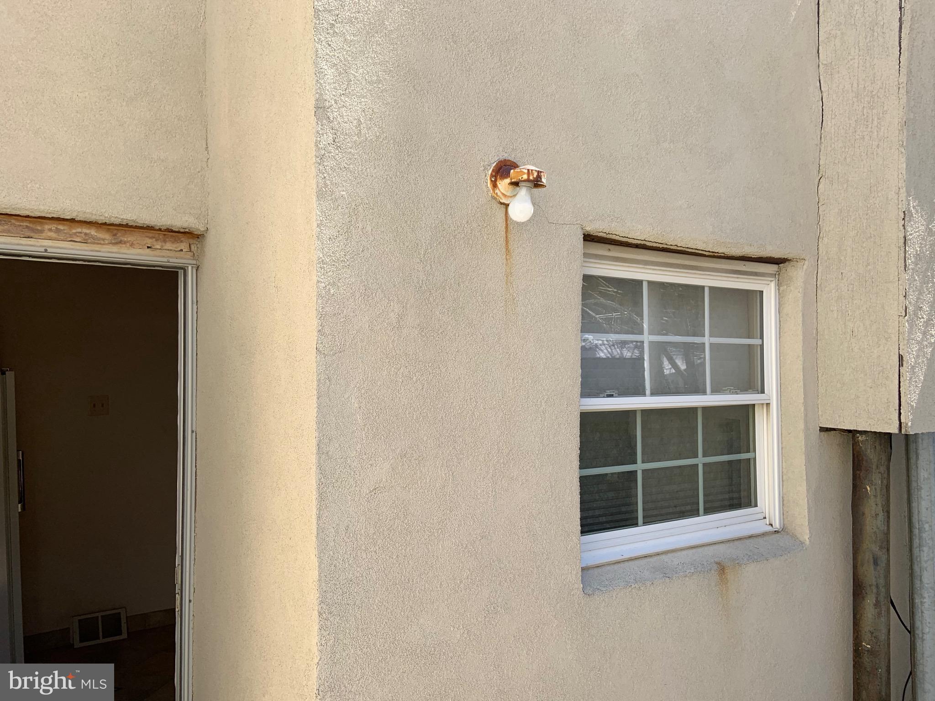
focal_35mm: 26
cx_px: 468
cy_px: 350
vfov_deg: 53.1
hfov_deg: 67.3
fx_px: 702
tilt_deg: +1.2
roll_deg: +1.5
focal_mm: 4.25
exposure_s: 1/765
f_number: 1.8
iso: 25
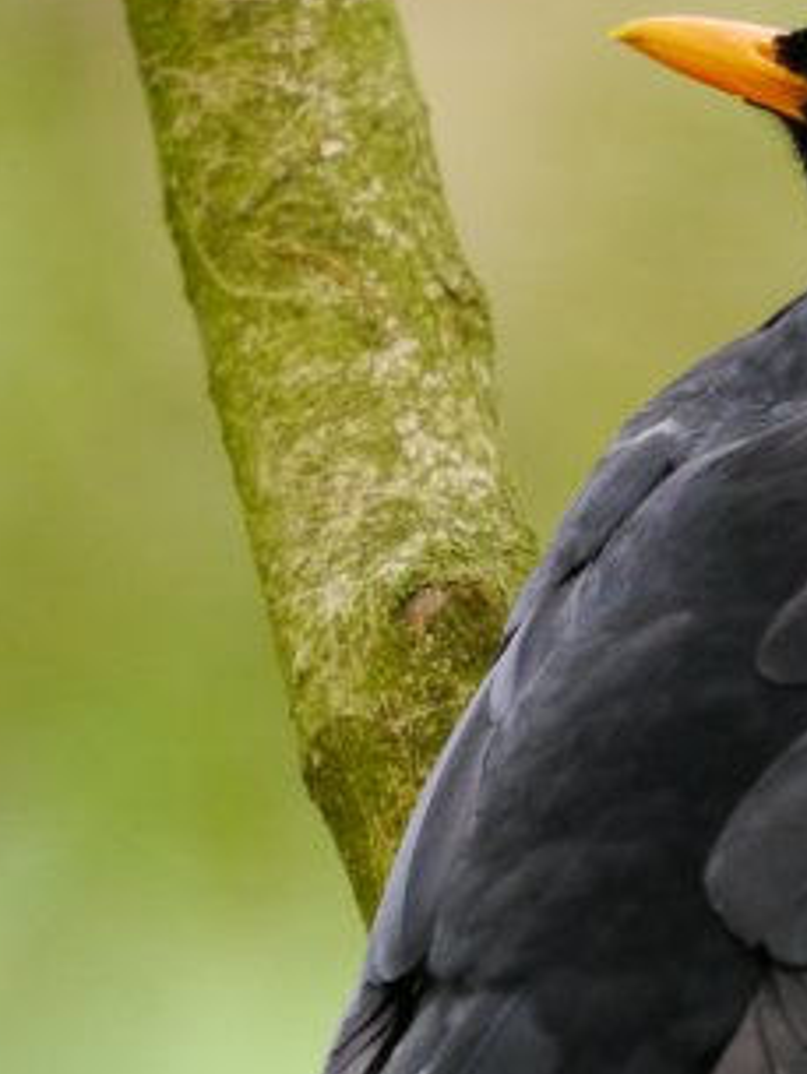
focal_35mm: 1080
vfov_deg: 1.8
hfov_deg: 1.4
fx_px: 33547
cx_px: 668
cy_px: 799
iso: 1600
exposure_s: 1/200
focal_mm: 269
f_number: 5.5
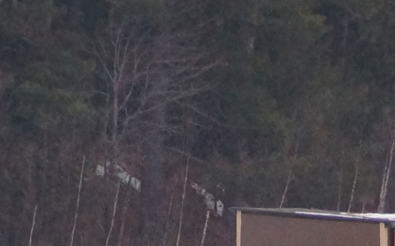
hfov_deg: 2.3
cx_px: 412
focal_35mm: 903
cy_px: 297
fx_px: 9717
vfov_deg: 1.5
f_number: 6.3
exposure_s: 1/400
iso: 1000
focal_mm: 250
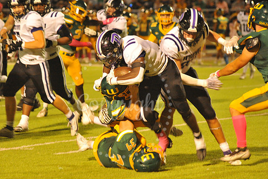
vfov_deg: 5.8
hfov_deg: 8.7
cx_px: 119
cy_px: 105
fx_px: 1764
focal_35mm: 237
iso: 6400
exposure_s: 1/200
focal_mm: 200
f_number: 5
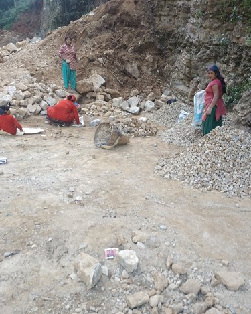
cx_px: 166
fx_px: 297
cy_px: 154
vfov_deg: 55.7
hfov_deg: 45.1
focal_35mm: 32
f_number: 1.9
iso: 160
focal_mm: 3.94
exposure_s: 1/60
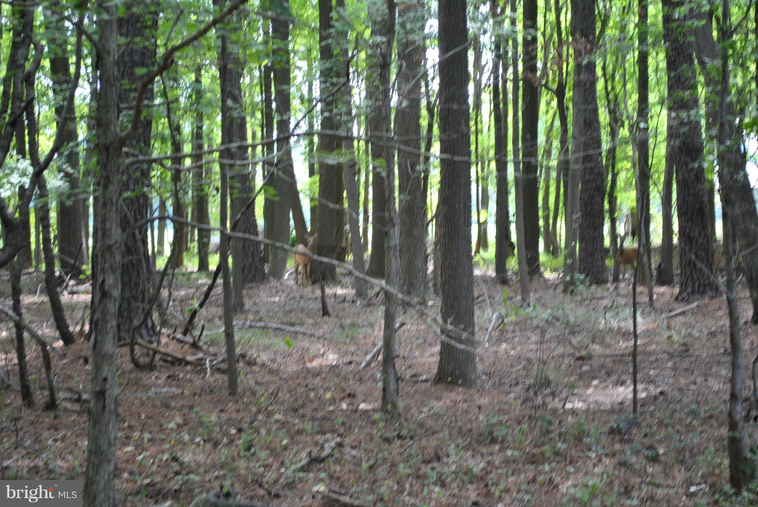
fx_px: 1739
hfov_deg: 24.6
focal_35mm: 82
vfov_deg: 16.6
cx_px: 379
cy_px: 254
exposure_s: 1/30
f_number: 5.6
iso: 250
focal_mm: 55
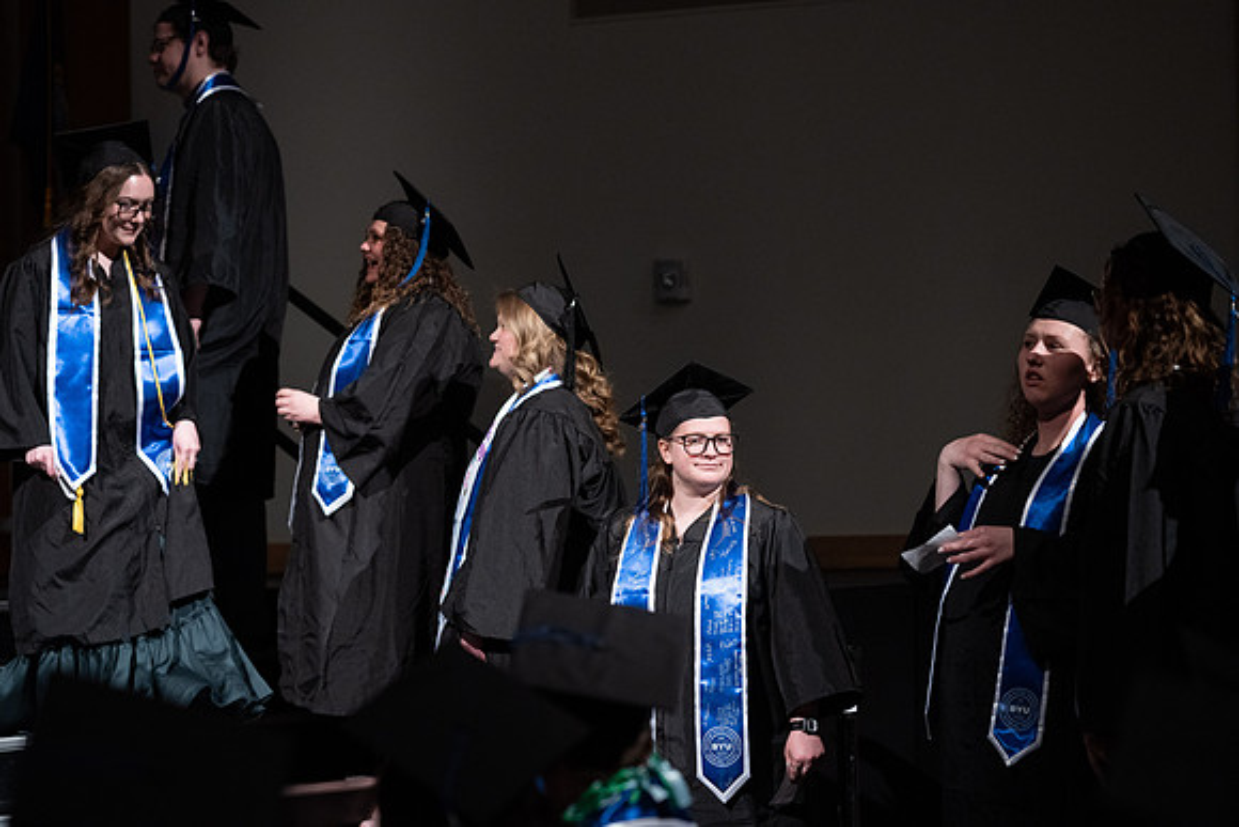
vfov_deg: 16.1
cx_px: 620
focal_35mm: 85
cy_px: 414
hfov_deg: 23.9
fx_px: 2926
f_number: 2.5
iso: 2000
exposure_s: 1/320
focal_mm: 85
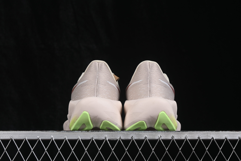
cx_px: 120
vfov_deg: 18.2
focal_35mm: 75
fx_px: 502
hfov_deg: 27.0
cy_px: 80
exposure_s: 1/80
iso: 160
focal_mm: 50
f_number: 8
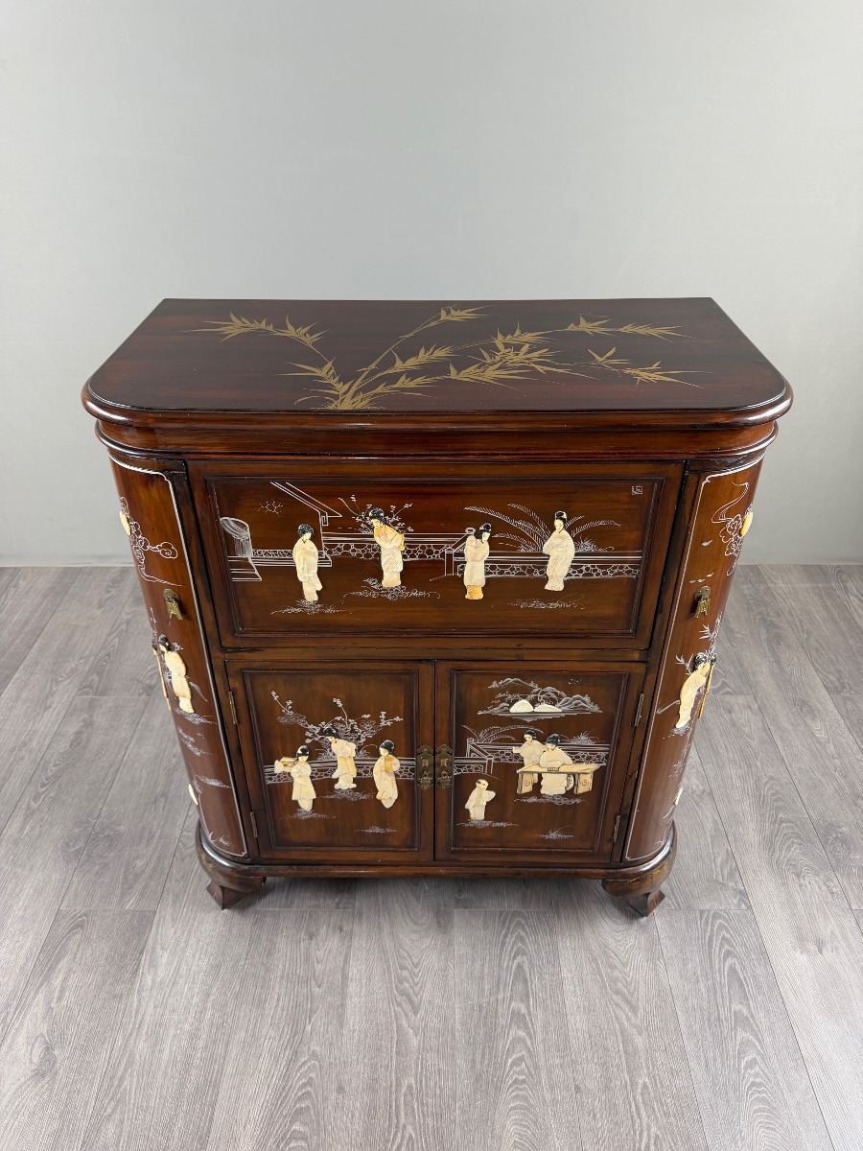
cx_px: 432
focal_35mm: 24
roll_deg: -0.3
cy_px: 576
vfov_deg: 71.6
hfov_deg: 56.8
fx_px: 798
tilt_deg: -34.3
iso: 125
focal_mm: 6.76
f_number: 1.78
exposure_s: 1/50
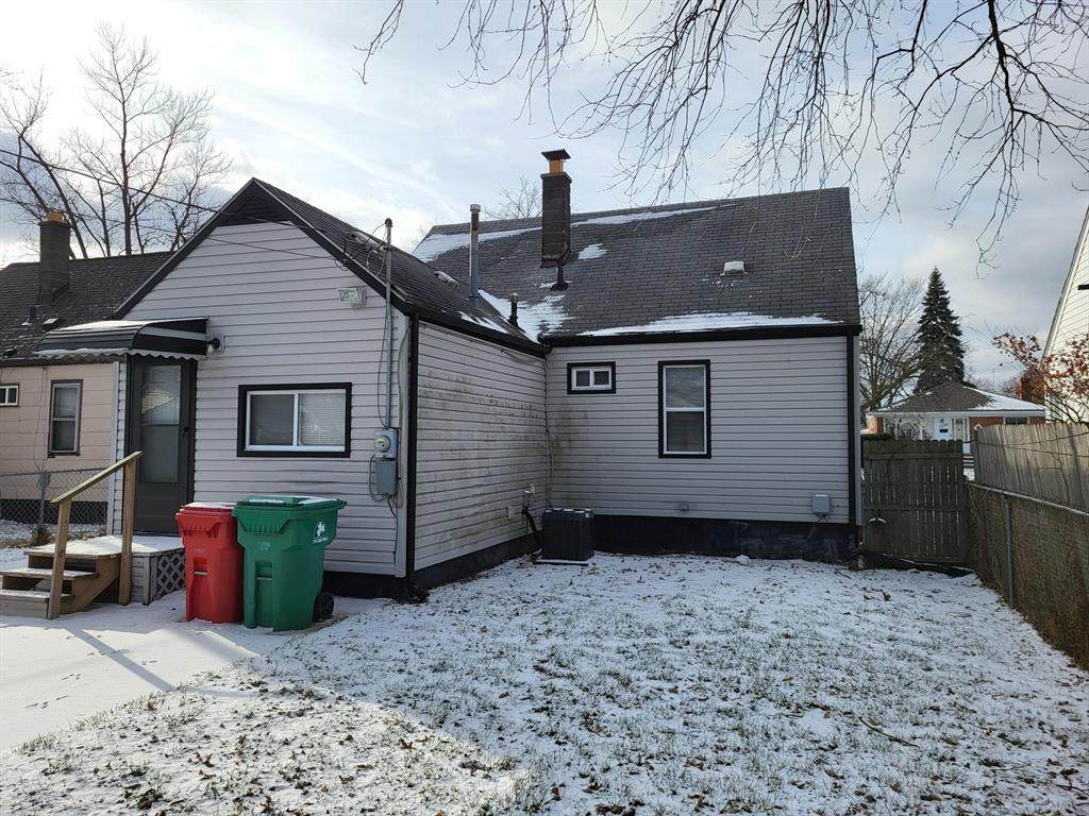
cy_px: 408
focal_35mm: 26
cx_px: 544
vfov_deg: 53.1
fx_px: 818
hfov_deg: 67.3
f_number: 1.8
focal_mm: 5.4
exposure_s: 1/2607
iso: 40
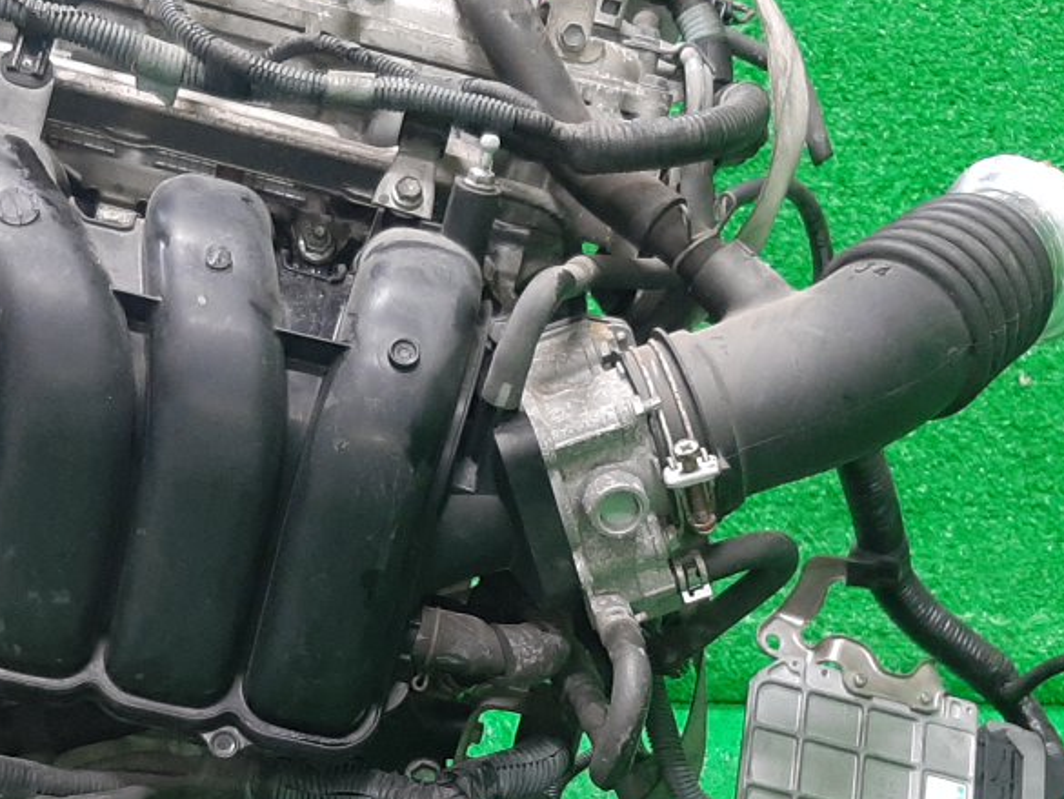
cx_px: 407
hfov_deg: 30.2
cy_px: 637
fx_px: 1968
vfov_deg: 22.6
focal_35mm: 64
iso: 176
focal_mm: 3.93
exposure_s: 1/33
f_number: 1.7
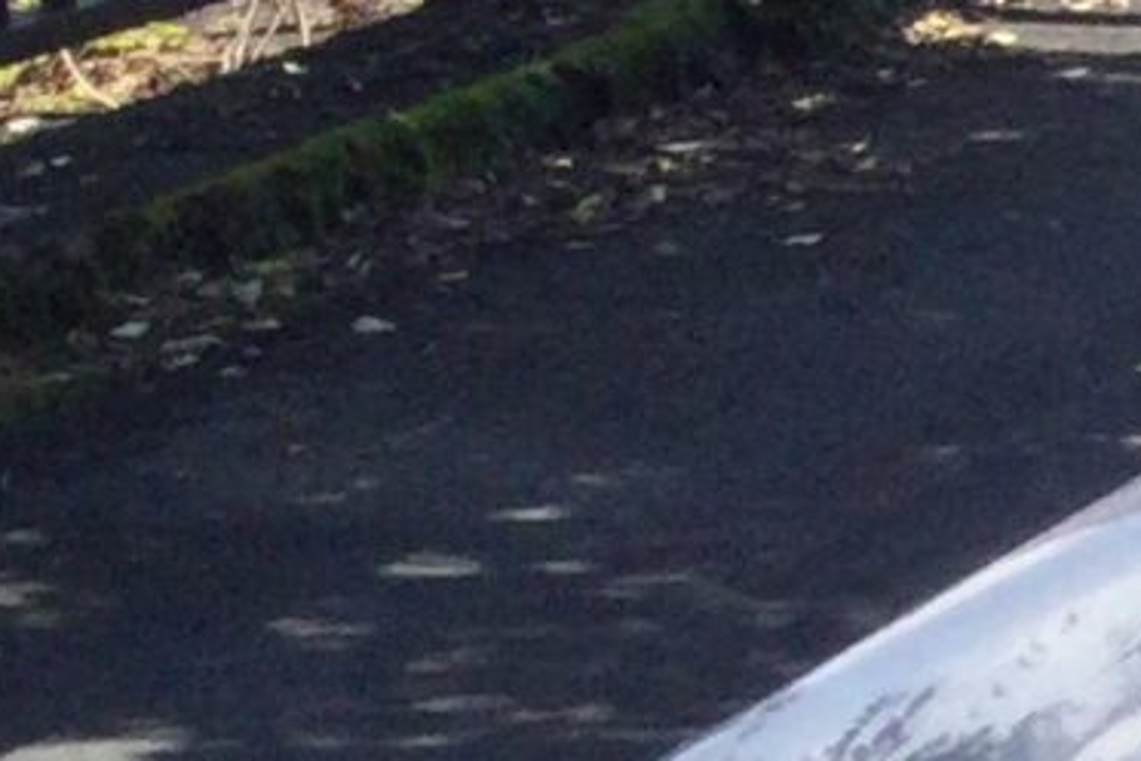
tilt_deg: -18.1
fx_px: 7036
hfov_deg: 7.8
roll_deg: -0.6
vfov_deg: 6.0
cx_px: 3613
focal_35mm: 222
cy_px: 1547
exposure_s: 1/747
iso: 25
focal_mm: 3.3
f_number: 2.4
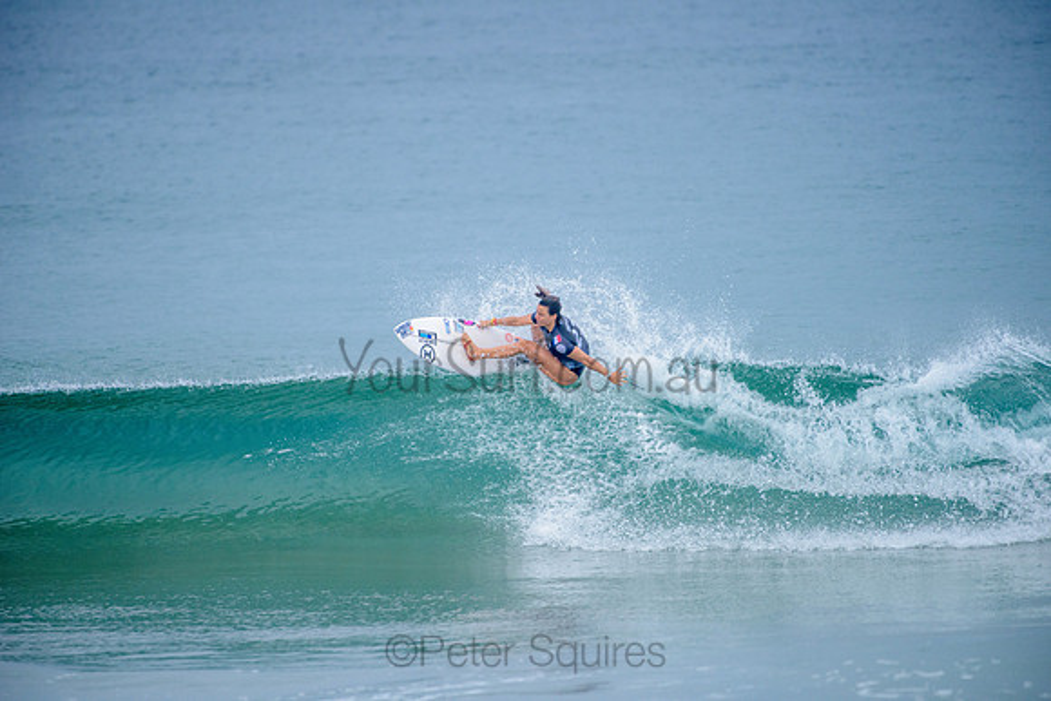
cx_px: 526
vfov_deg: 2.9
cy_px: 350
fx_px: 14019
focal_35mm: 480
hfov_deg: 4.3
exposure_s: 1/2000
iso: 720
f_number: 5.6
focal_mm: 480
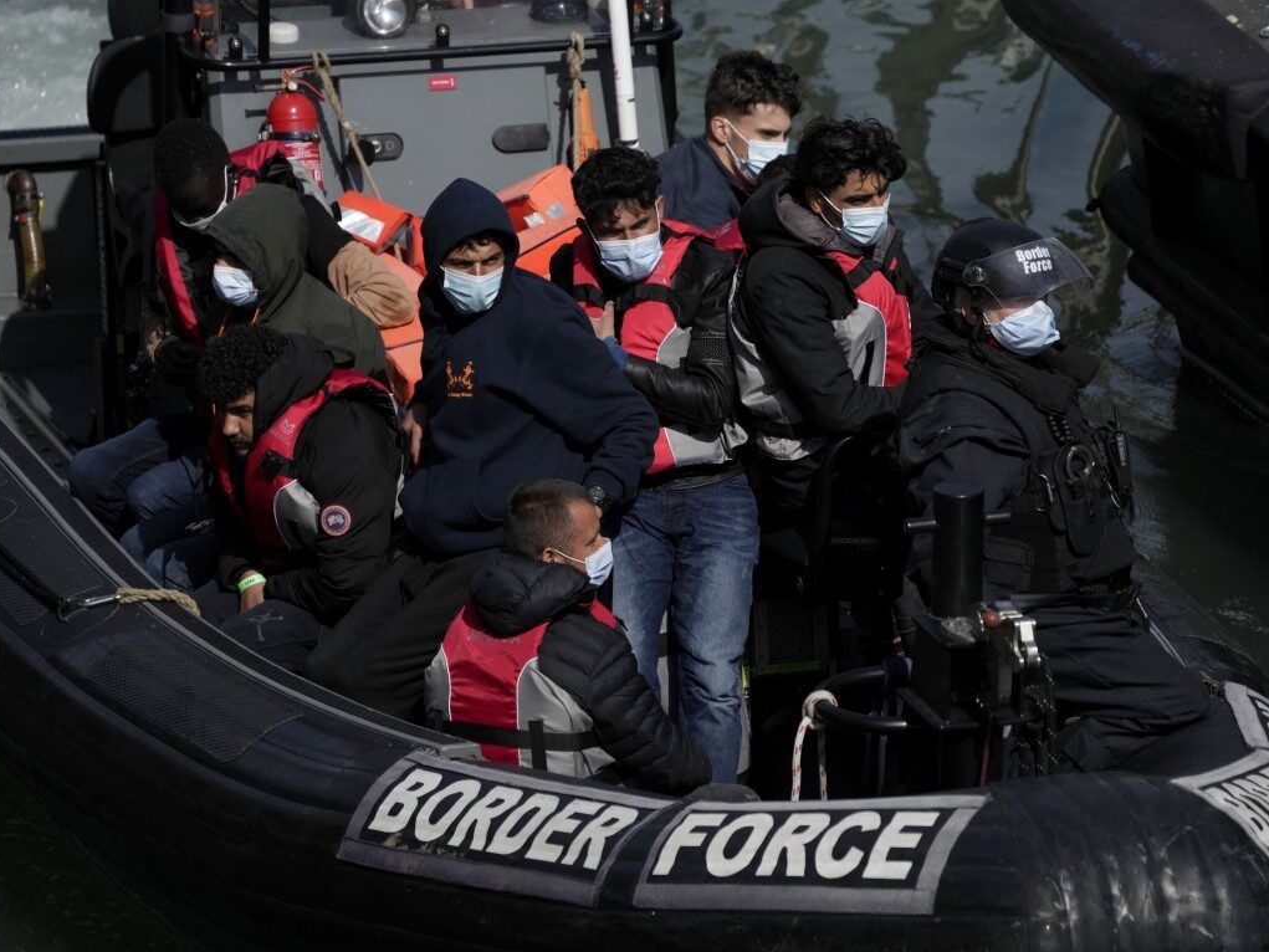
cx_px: 682
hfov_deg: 5.5
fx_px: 13126
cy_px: 476
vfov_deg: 4.2
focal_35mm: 358
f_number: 5.6
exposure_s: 1/4000
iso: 400
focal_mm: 330
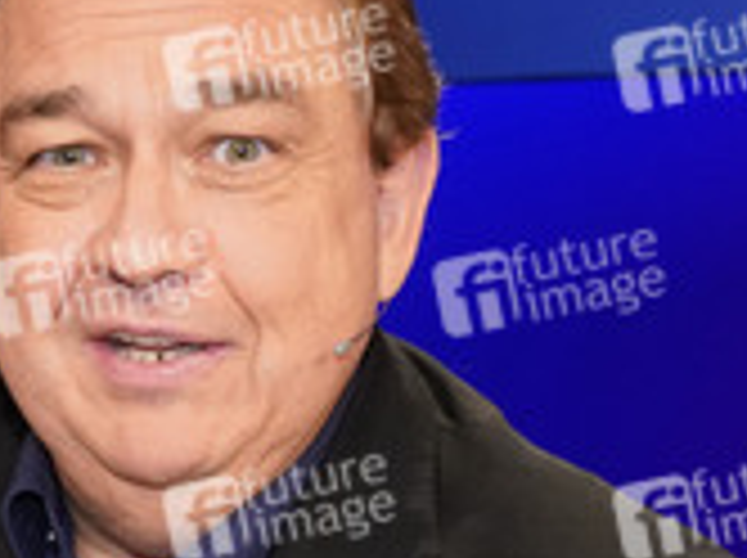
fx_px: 1918
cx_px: 160
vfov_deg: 16.5
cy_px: 396
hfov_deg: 21.8
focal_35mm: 89
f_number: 5
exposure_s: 1/125
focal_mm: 34
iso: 2000
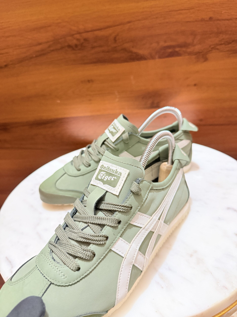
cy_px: 158
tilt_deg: -28.0
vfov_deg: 71.6
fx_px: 219
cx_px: 118
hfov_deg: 56.8
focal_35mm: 24
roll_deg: +5.7
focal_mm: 6.76
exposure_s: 1/50
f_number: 1.78
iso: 640
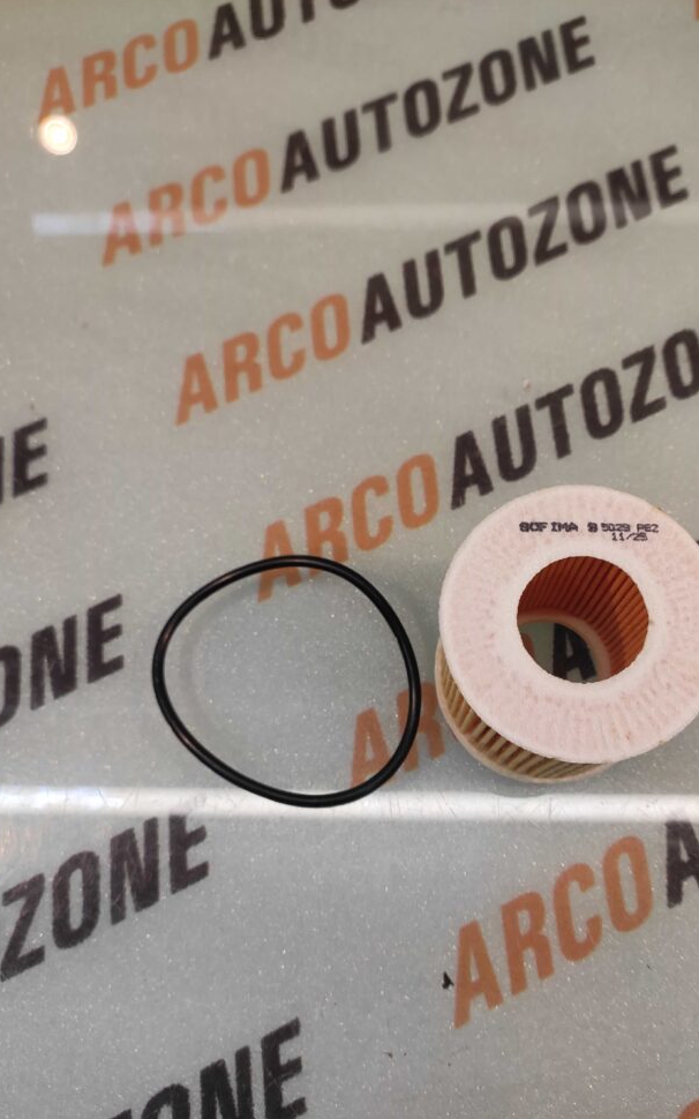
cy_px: 586
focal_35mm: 19
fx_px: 579
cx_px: 407
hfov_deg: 61.8
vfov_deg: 87.9
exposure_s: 1/50
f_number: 1.79
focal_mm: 4.74
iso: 125
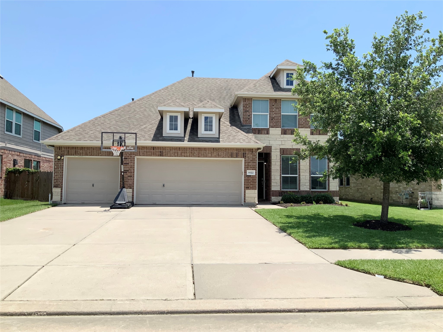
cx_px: 222
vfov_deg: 48.2
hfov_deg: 61.7
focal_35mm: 29
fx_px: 371
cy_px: 166
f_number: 1.8
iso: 16
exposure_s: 1/2667
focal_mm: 3
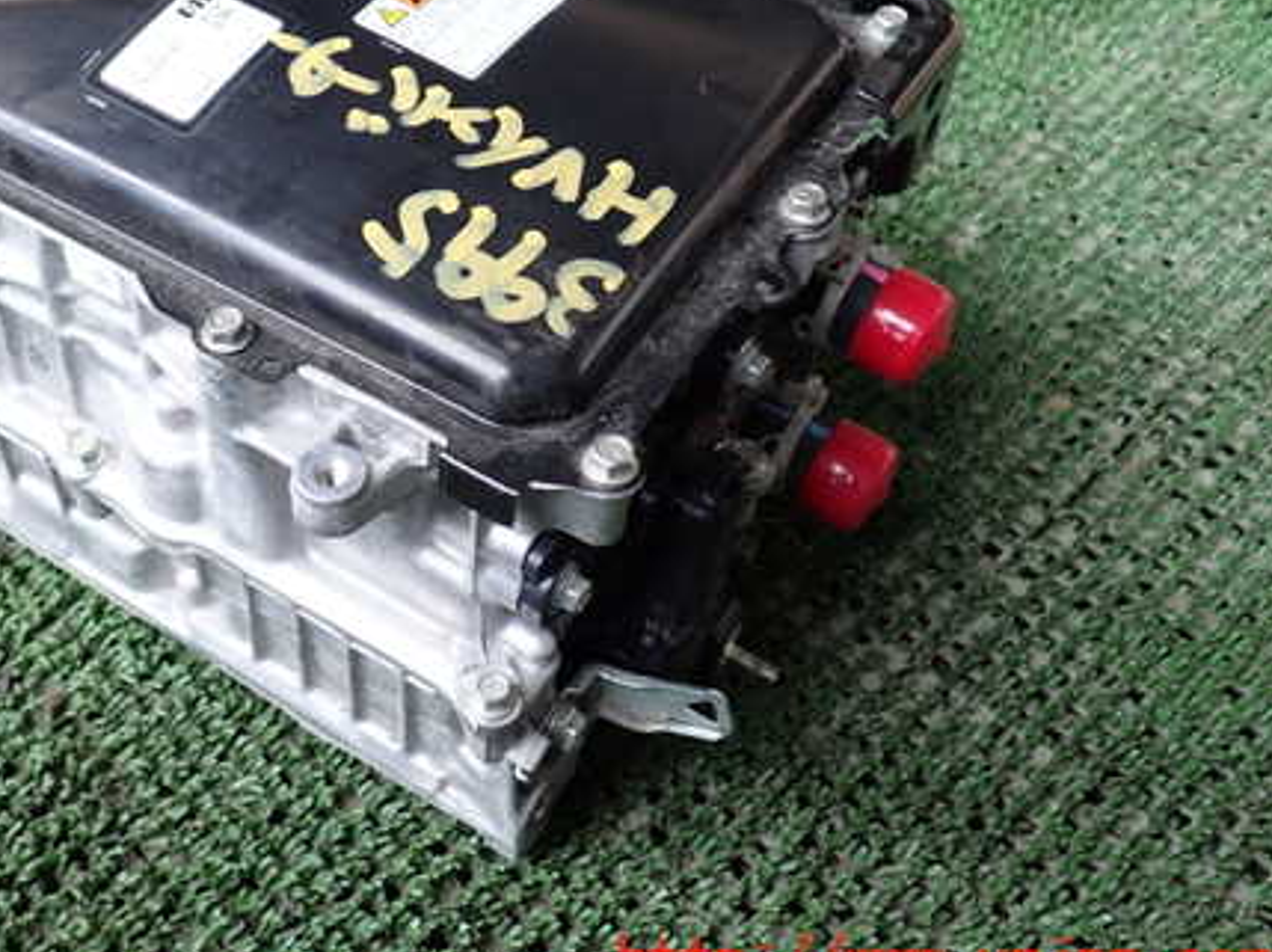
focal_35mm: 42
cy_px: 335
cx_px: 397
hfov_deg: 44.0
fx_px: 1542
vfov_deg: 34.1
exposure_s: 1/60
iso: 200
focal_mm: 5.4
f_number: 2.3
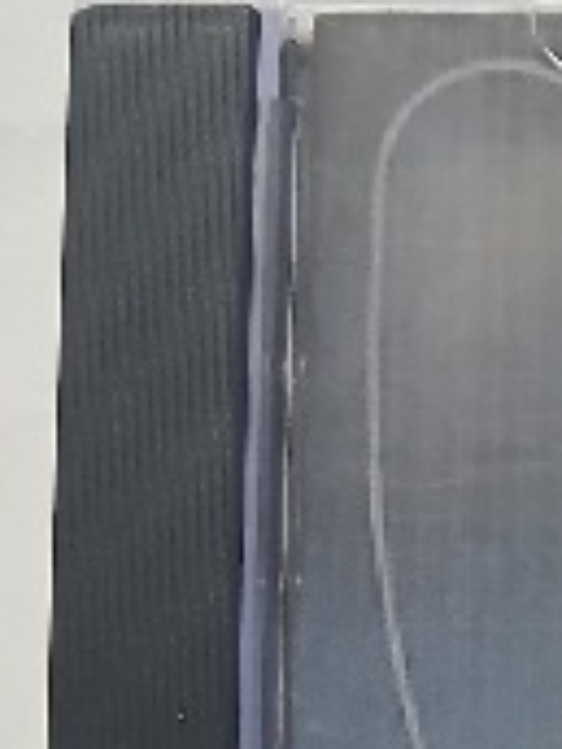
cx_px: 1263
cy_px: 1106
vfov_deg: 14.9
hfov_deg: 10.6
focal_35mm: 123
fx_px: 2663
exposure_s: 1/33.3
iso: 200
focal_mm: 3.98
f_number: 1.8
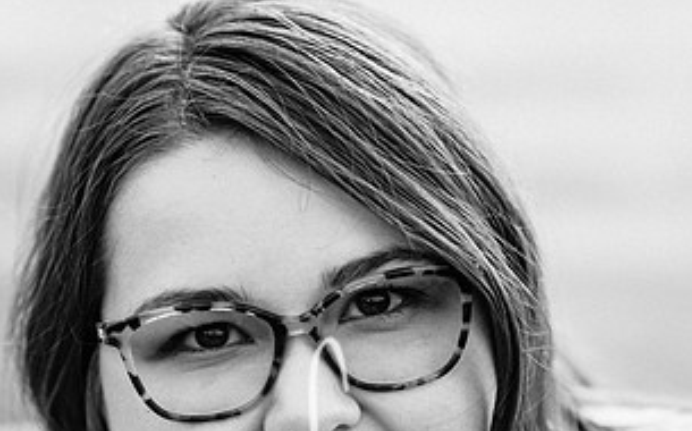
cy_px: 432
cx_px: 161
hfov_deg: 12.7
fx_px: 3109
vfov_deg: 7.9
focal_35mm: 165
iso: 800
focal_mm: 85
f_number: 2.8
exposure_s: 1/320
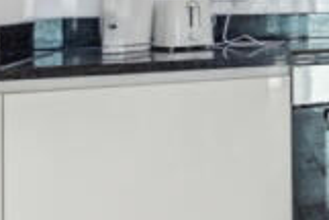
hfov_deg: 19.5
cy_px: -11
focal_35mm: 65
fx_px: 595
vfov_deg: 20.2
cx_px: 641
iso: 400
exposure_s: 1/8
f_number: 11
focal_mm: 16
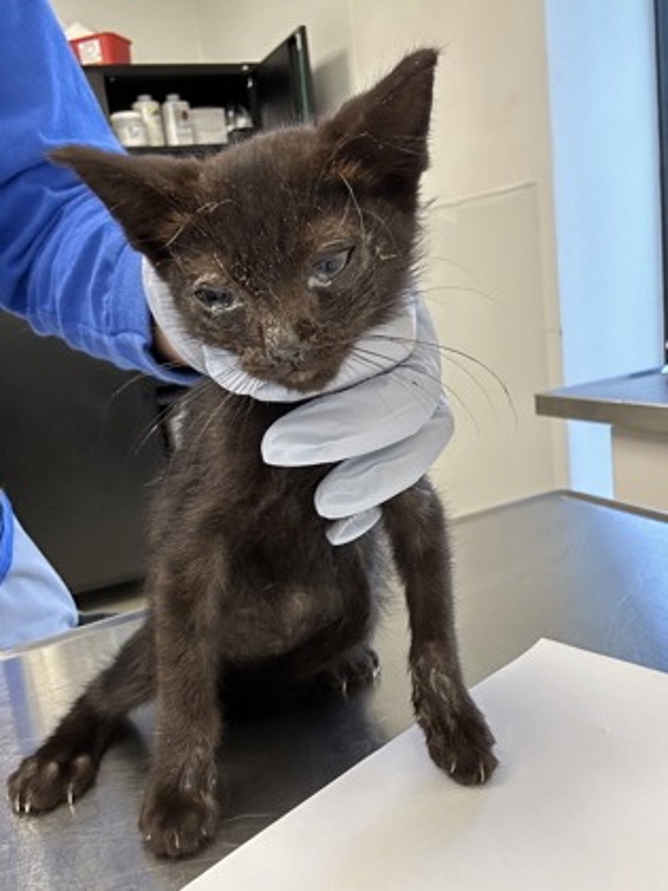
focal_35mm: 30
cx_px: 334
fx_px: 772
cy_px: 446
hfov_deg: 46.8
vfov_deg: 60.0
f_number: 1.9
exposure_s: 1/60
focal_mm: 2.69
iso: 100
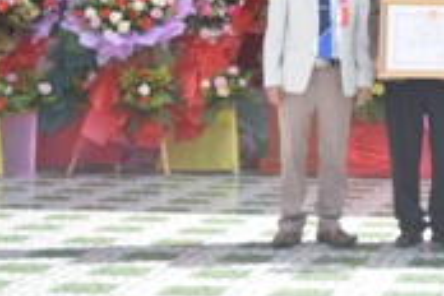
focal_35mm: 116
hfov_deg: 16.7
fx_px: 1436
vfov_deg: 11.5
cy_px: -89
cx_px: 564
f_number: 5
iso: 800
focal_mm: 27
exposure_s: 1/2000
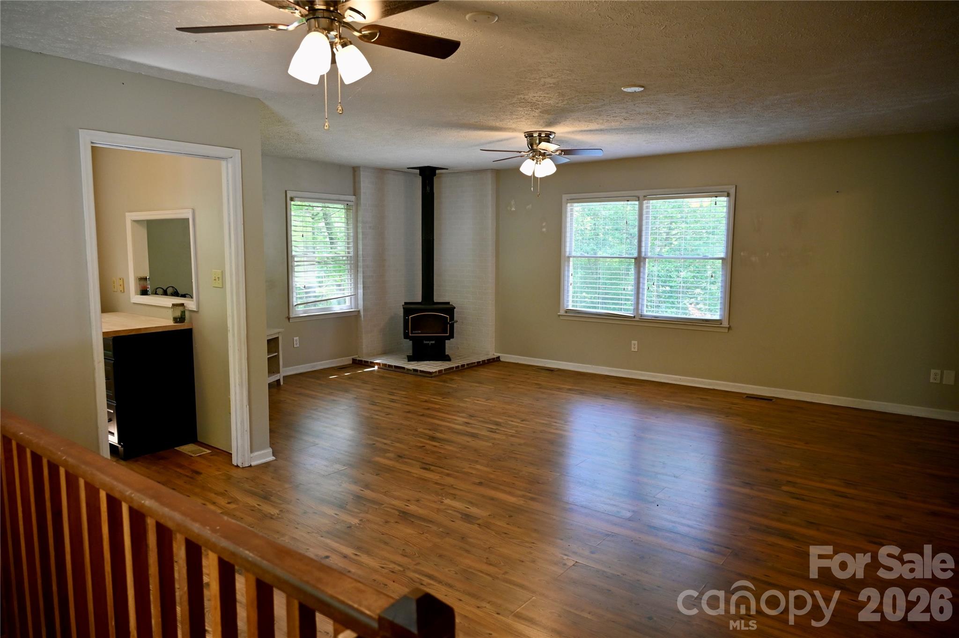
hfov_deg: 73.8
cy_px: 319
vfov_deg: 53.1
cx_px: 480
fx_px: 639
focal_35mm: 24
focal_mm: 24
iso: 900
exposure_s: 1/125
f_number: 4
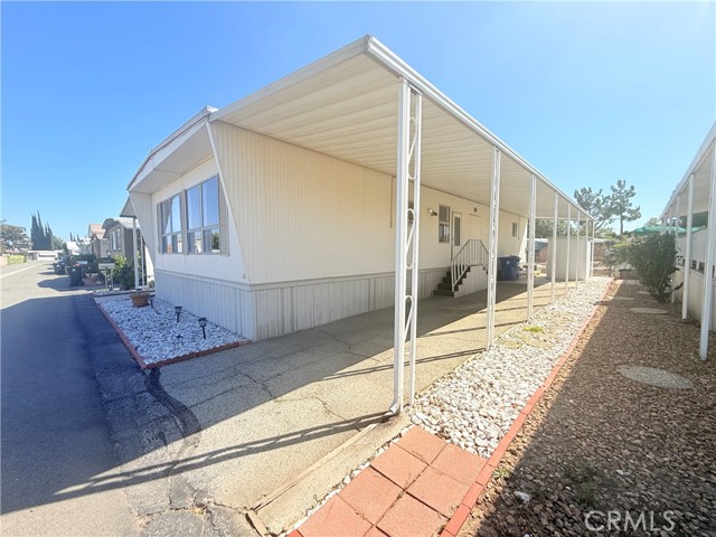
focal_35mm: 14
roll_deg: +0.7
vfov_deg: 85.7
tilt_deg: -3.4
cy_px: 268
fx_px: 290
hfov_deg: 102.1
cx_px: 358
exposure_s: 1/1464
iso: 50
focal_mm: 2.22
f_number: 2.2
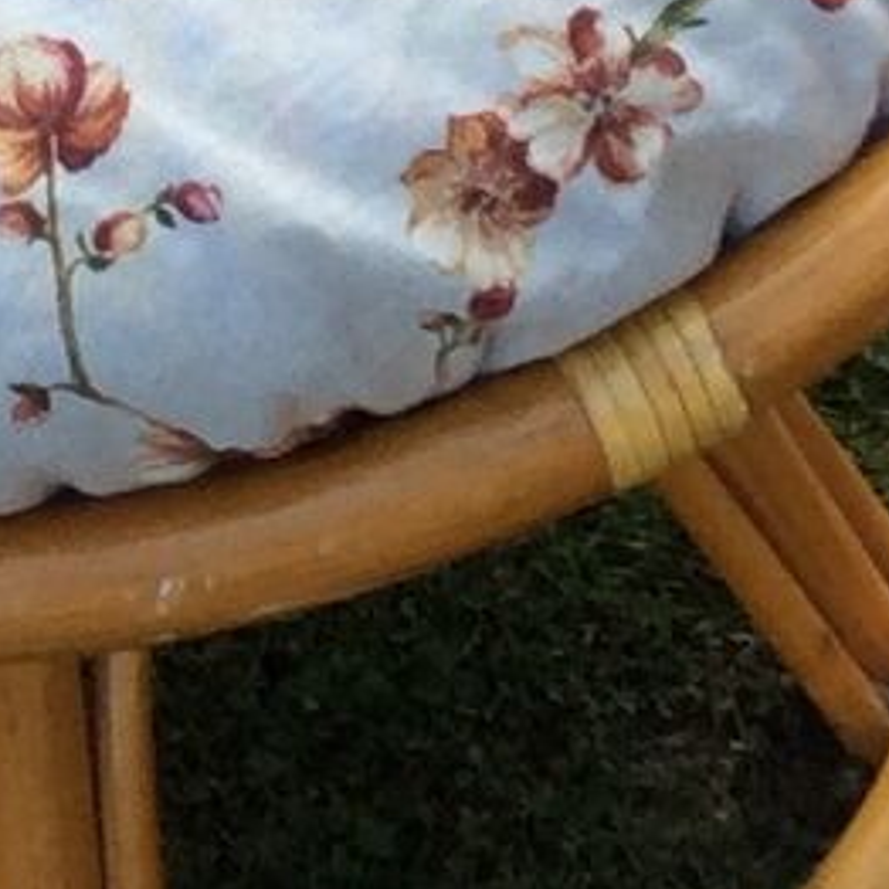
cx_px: -61
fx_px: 6276
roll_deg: +1.3
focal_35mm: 216
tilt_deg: -44.3
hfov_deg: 8.1
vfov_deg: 7.6
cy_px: -1099
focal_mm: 3.3
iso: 32
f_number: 2.4
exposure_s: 1/175
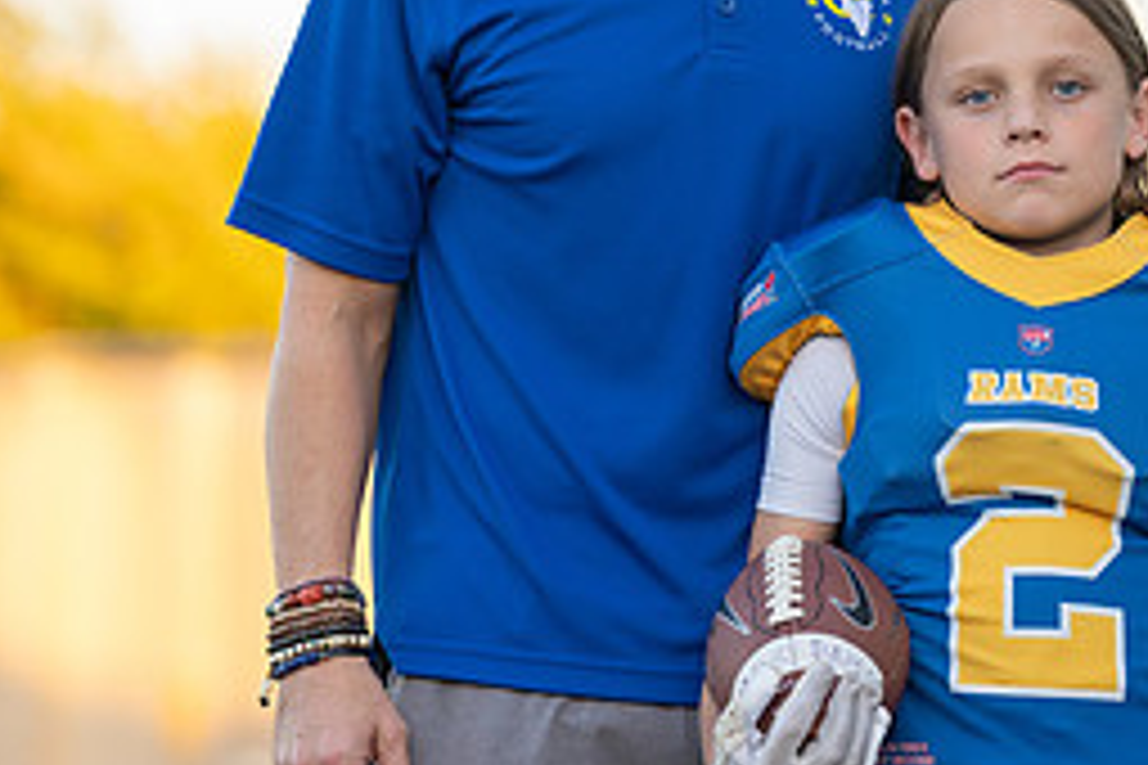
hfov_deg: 6.8
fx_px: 9630
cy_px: 277
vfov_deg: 4.6
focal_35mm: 302
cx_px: 765
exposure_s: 1/320
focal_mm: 131
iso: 320
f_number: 2.8
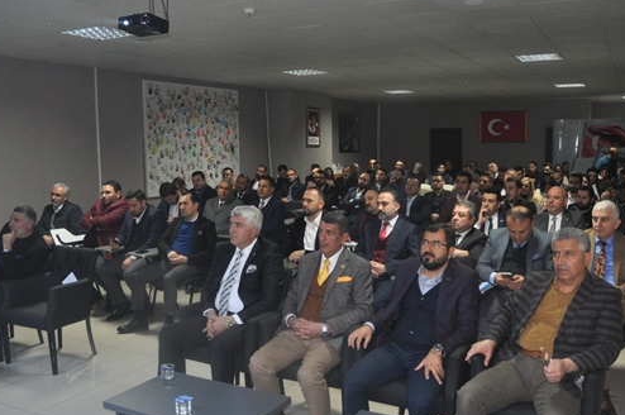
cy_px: 214
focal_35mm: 35
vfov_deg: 37.7
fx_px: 607
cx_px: 328
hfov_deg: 54.5
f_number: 3.5
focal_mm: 18
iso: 800
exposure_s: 1/60
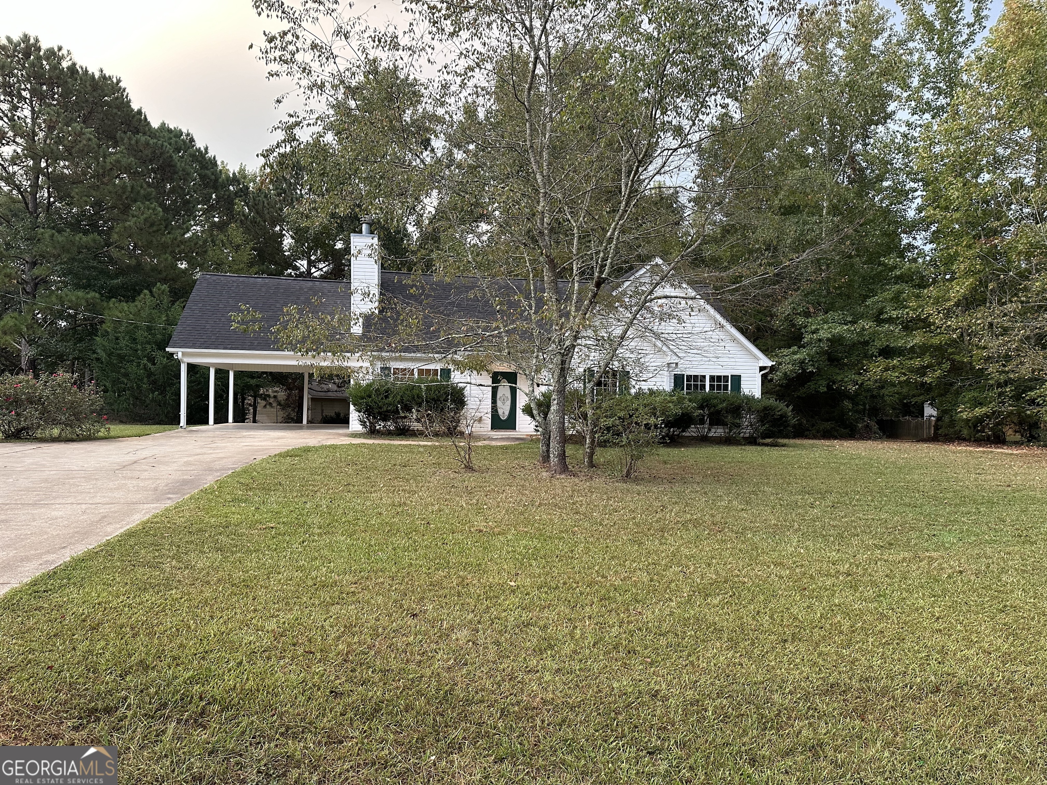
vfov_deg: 56.8
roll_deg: -2.2
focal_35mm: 24
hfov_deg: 71.6
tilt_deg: +1.2
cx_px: 524
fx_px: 726
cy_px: 392
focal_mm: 6.86
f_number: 1.78
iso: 250
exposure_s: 1/117
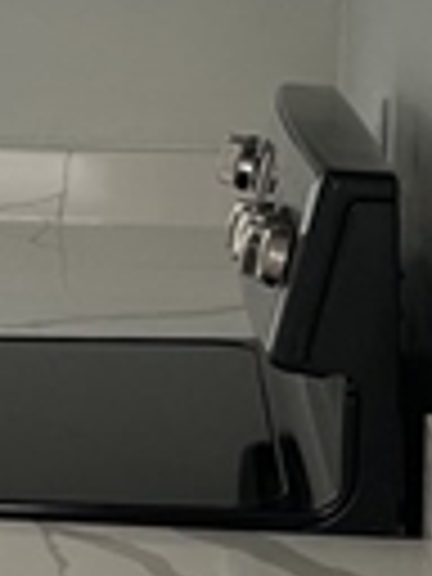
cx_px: -616
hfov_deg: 8.6
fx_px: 2596
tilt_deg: -8.8
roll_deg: +0.4
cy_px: 153
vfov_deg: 12.6
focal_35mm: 156
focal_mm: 5.1
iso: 100
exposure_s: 1/121
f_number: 1.6
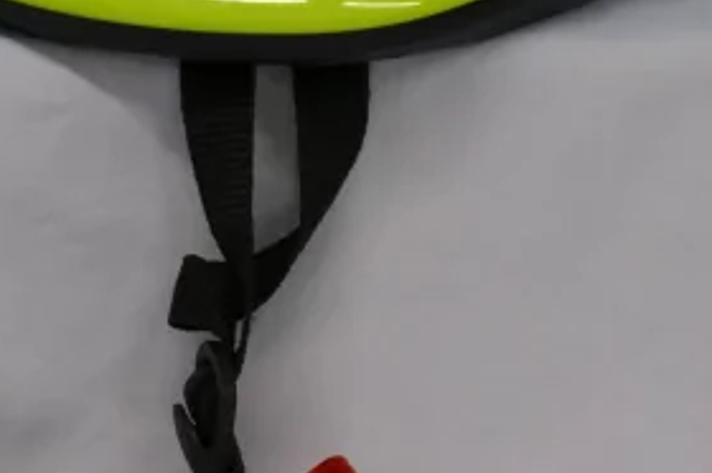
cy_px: -165
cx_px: 304
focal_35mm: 412
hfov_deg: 5.0
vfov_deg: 3.3
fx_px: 8139
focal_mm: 52.4
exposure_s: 1/80
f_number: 3.9
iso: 400
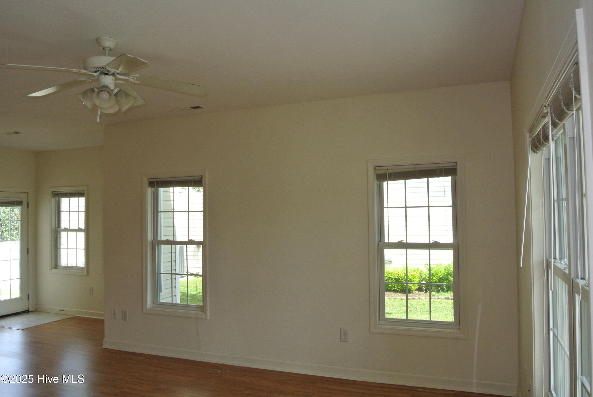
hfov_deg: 67.3
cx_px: 296
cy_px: 198
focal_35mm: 27
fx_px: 445
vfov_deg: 48.0
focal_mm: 10
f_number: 10
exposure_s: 1/60
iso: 400
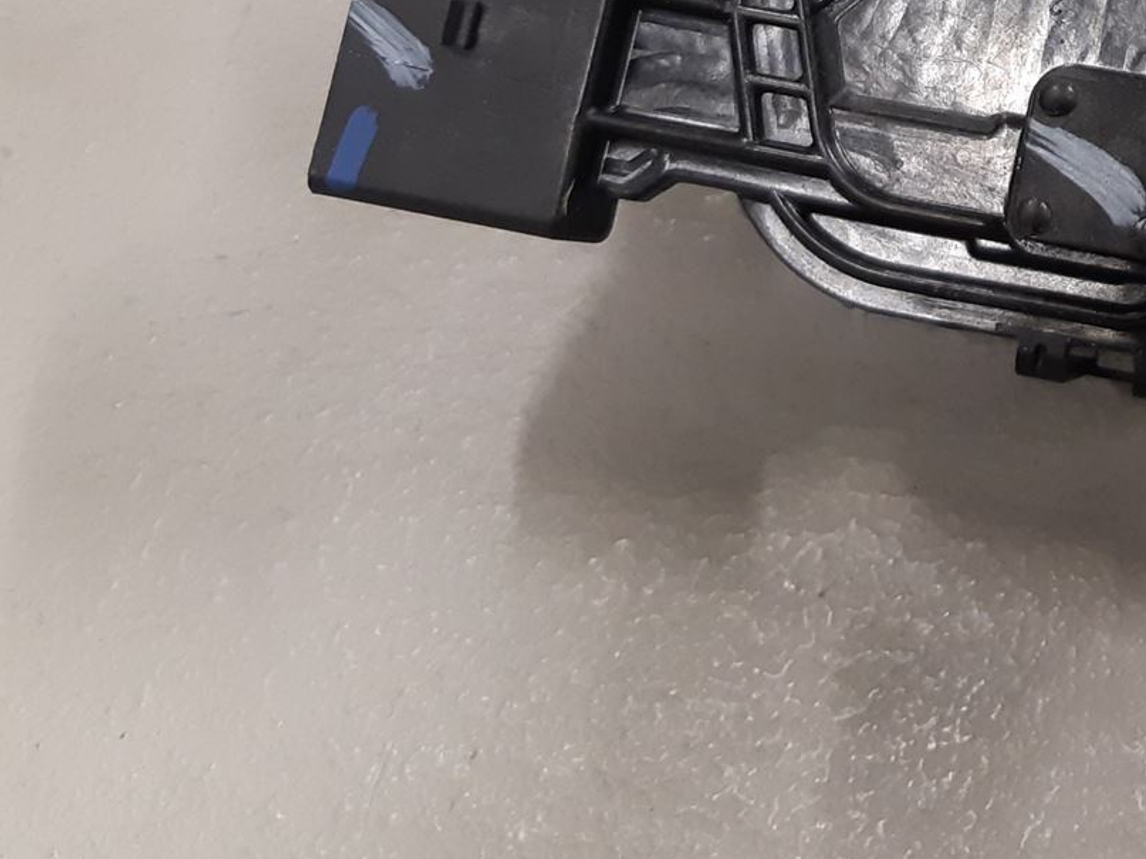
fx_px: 2185
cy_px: -77
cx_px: 1289
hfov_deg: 26.8
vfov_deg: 21.2
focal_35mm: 66
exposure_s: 1/50
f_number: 1.7
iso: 160
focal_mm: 3.93
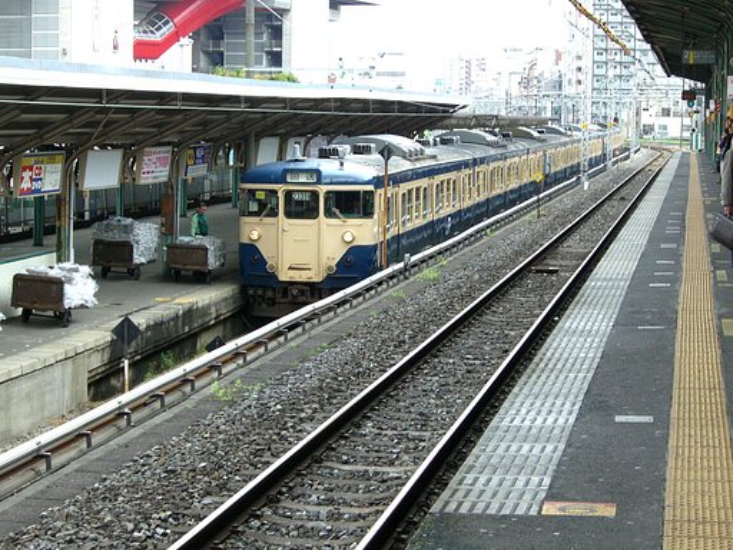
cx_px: 366
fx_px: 1969
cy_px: 275
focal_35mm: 93
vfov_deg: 15.9
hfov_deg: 21.1
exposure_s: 1/125
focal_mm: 19.4
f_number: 4.8
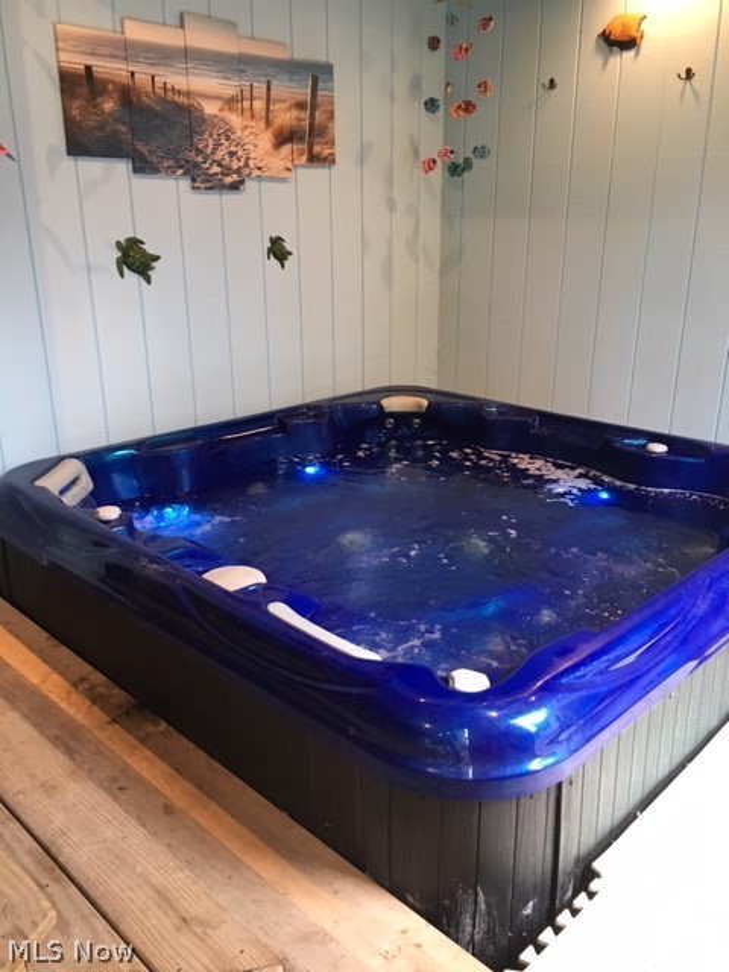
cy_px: 486
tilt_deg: -17.9
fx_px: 814
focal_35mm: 29
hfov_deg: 48.2
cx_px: 364
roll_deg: -1.2
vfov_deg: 61.7
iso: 125
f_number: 2.2
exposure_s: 1/30
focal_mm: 4.15
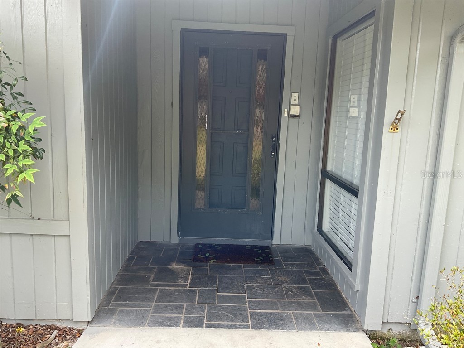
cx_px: 232
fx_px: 389
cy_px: 174
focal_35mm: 29
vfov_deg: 48.2
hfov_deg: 61.7
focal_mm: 3
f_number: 1.8
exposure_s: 1/122
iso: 20
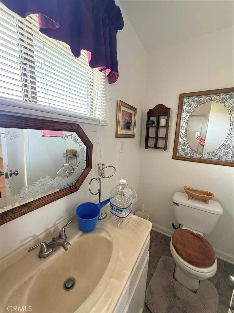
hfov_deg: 85.7
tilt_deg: -9.7
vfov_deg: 102.1
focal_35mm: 14
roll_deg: -2.4
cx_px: 117
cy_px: 156
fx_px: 126
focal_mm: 2.22
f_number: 2.2
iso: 320
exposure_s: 1/99
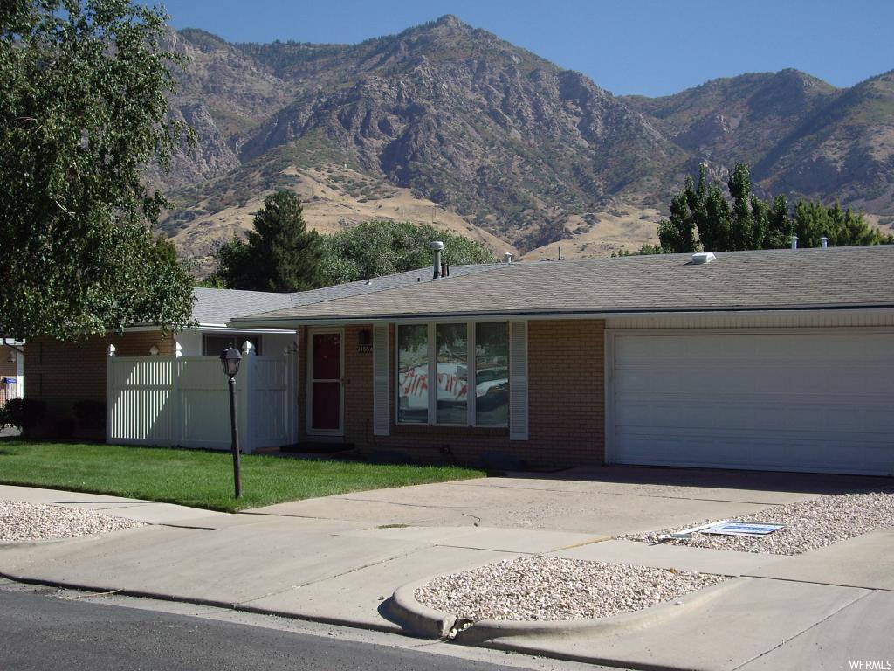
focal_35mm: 55
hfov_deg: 34.9
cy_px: 336
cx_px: 447
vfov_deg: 26.6
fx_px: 1420
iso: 64
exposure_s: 1/400
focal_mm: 9
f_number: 5.2
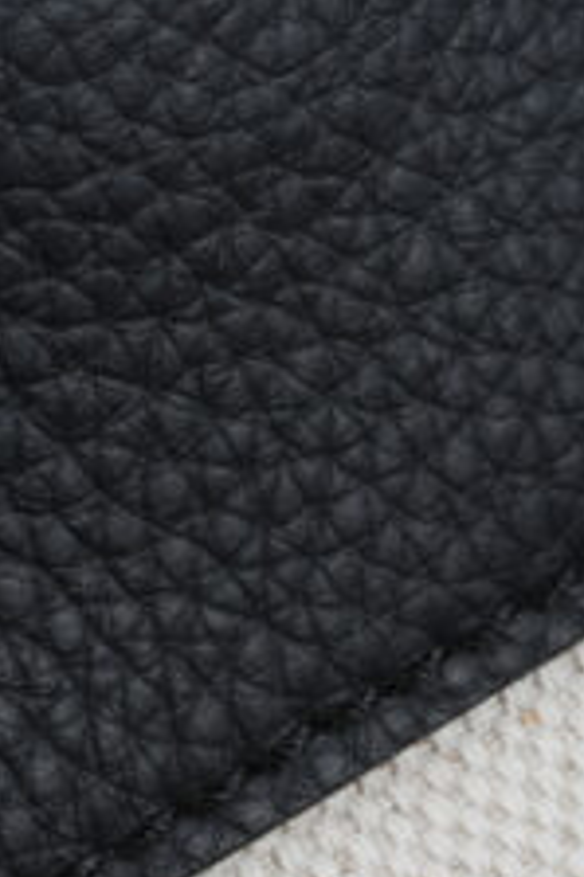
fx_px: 11722
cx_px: 762
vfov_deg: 4.3
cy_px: 1116
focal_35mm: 481
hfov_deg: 2.8
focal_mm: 105
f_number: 16
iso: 500
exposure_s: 1/4
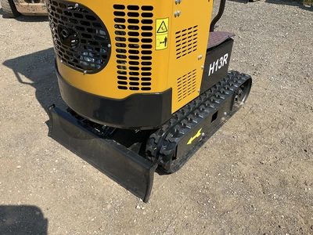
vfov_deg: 48.2
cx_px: 156
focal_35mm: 29
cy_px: 118
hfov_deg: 61.7
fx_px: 262
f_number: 1.8
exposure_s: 1/1377
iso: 25
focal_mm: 3
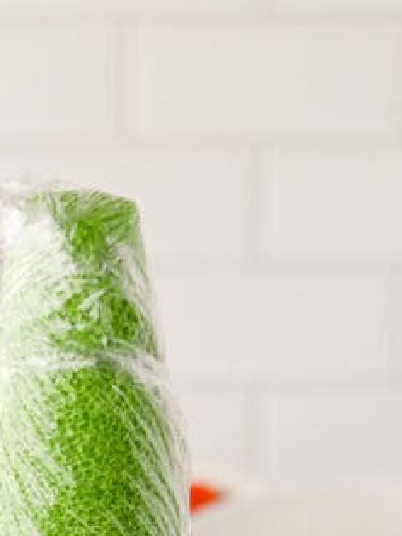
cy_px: 754
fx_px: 2417
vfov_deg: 12.2
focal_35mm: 156
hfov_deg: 9.5
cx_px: 98
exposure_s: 1/160
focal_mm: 50
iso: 200
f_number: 5
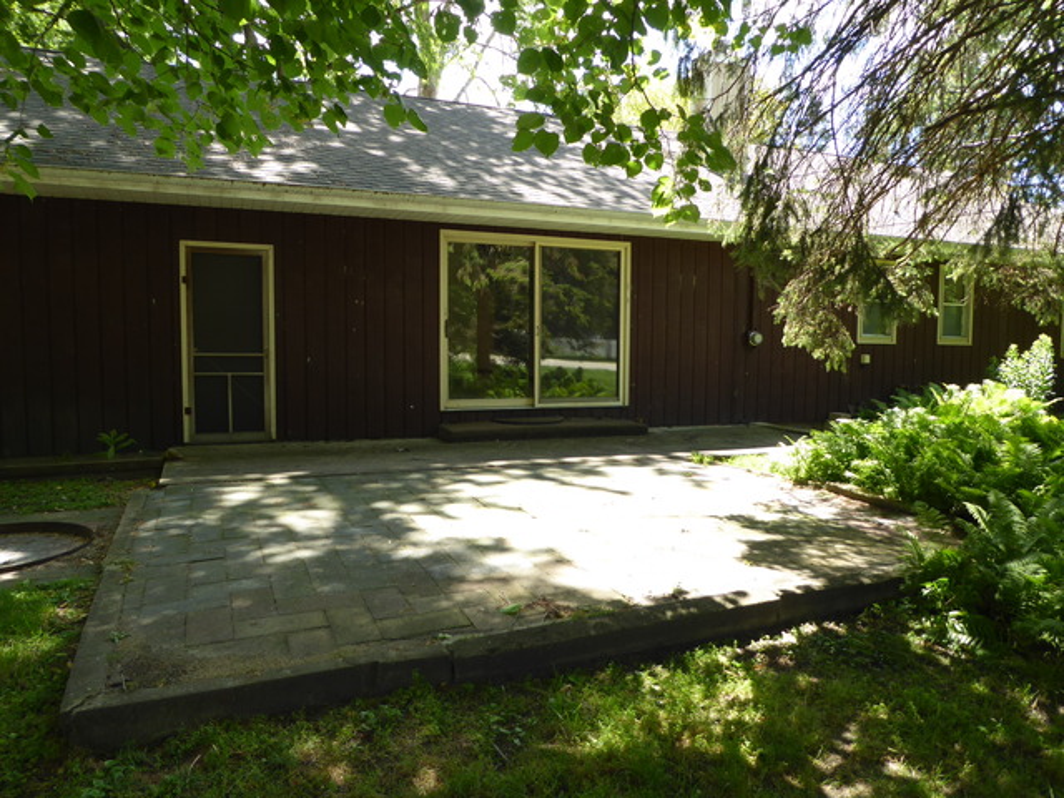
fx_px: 738
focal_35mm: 24
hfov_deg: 71.6
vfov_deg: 56.8
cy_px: 399
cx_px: 532
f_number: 3.3
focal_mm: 4.3
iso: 100
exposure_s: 1/125
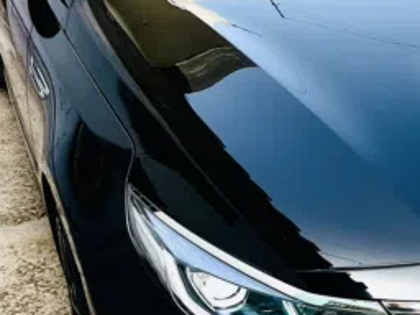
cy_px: 82
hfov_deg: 27.4
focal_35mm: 65
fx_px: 789
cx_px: 459
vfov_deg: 22.4
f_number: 1.5
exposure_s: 1/1412
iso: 50
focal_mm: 5.7
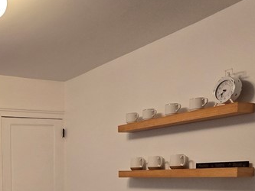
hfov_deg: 37.0
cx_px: -44
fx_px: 295
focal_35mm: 40
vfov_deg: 33.0
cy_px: 192
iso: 250
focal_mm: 2.2
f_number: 2.2
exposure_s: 1/60
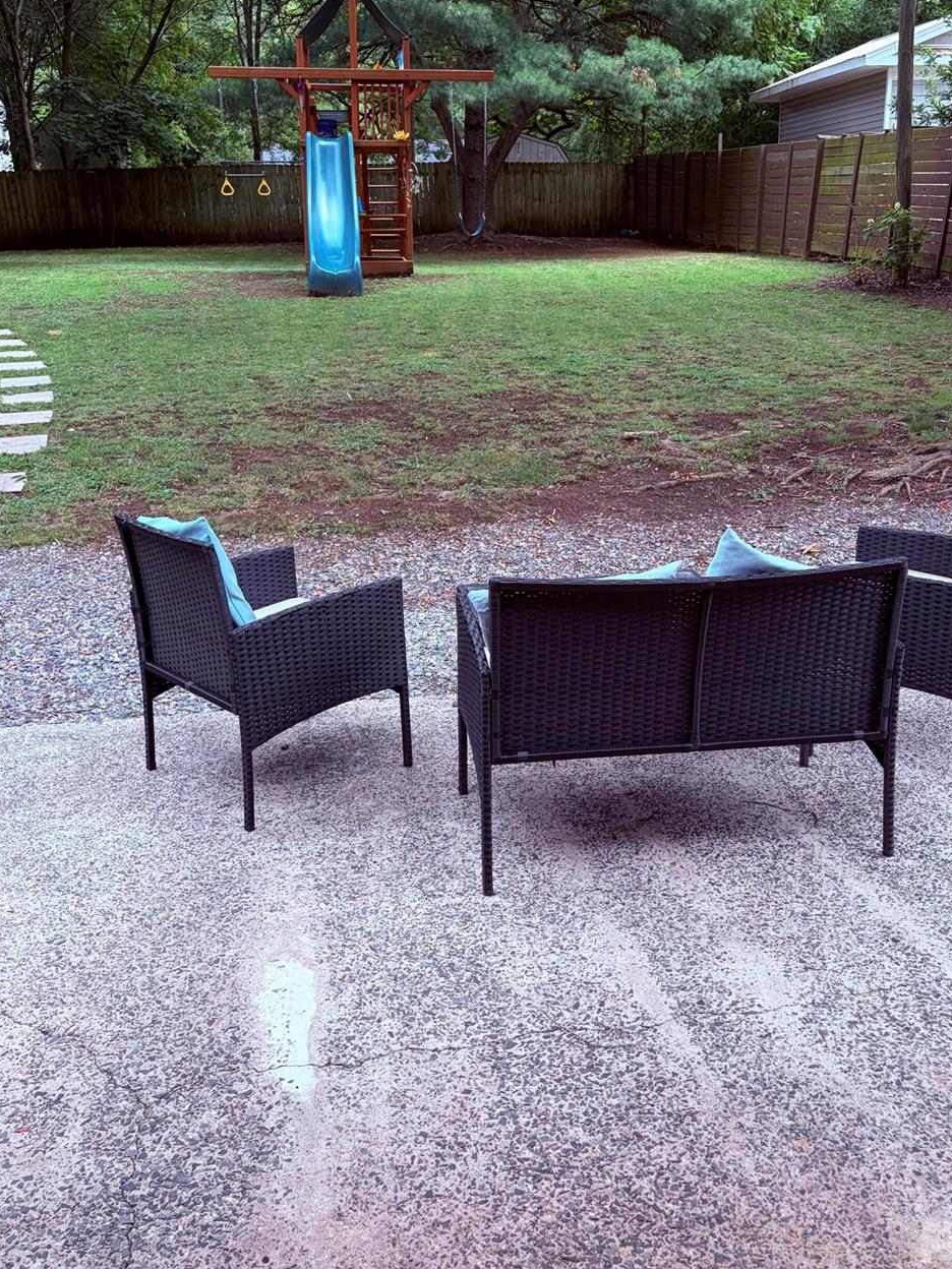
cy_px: 554
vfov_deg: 56.6
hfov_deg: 44.1
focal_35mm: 32
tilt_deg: -14.7
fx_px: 1173
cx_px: 518
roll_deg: +0.6
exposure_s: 1/527
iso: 50
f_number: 1.6
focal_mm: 5.96
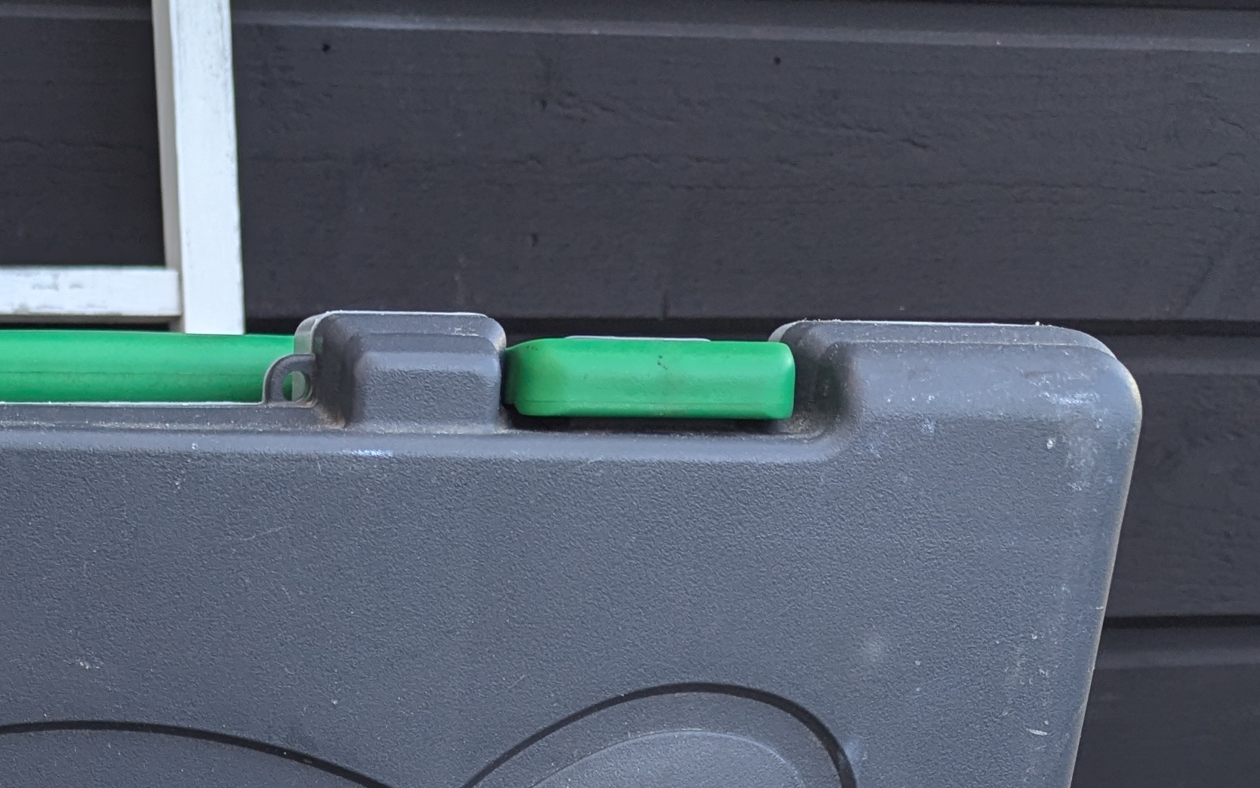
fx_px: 2129
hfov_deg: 31.4
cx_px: 121
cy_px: 1391
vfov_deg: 17.3
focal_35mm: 62
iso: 64
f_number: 1.85
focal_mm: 6.81
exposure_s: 1/179
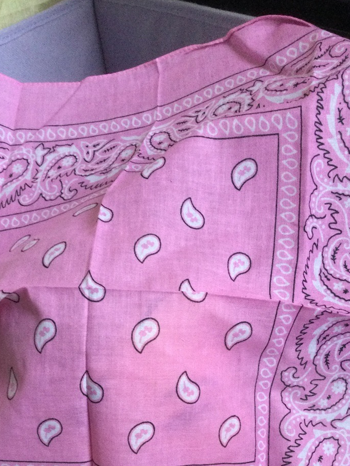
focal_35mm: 54
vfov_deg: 34.3
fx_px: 728
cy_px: 384
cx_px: 127
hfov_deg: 26.9
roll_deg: +9.3
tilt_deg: -39.0
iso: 160
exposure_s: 1/33
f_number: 2.4
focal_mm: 3.3
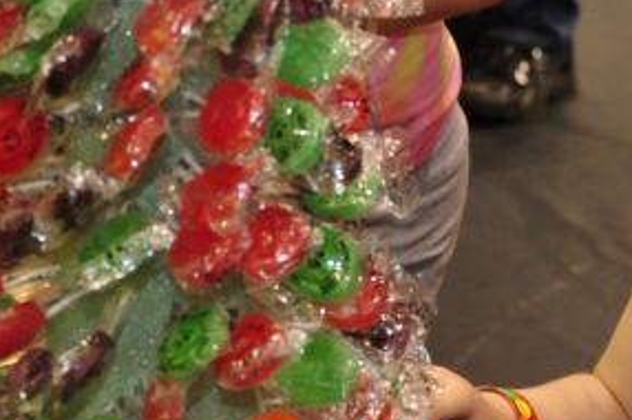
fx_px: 3086
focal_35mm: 176
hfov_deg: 11.6
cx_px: 634
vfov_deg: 7.8
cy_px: 118
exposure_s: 1/50
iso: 1000
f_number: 4.8
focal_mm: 42
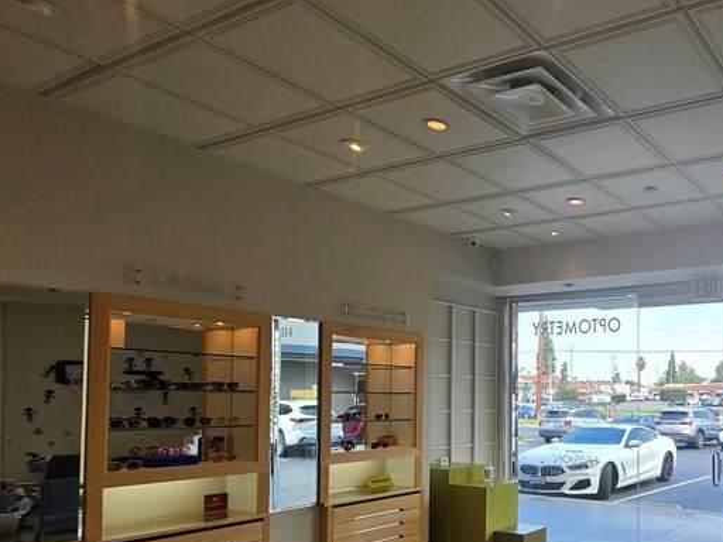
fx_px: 543
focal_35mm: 26
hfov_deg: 54.7
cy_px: 383
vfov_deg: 51.5
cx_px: 699
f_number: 2.2
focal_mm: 1.7
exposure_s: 1/137
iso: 25
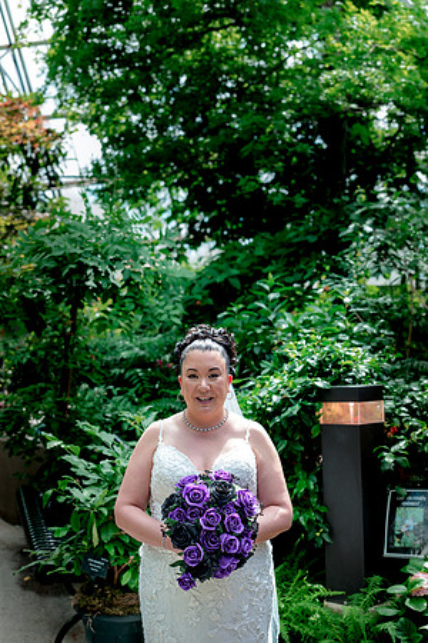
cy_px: 322
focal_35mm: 50
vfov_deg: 39.6
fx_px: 892
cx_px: 214
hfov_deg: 27.0
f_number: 3.5
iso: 640
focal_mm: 50
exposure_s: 1/640
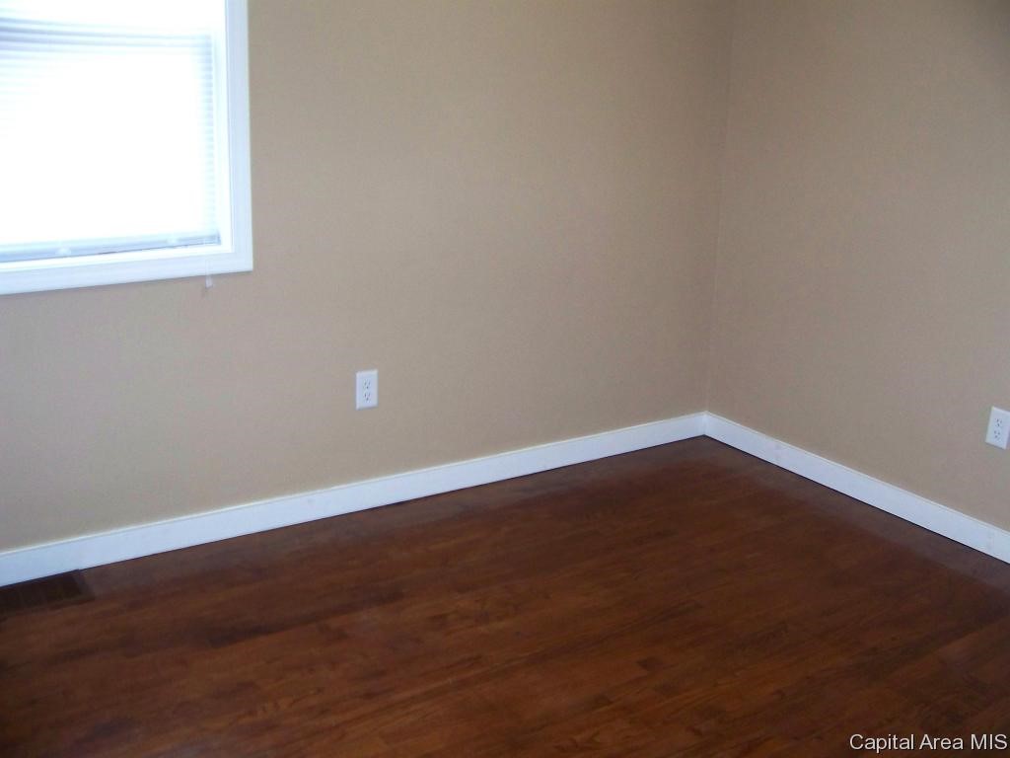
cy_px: 379
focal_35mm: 36
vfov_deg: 39.7
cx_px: 505
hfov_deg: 51.4
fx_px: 1050
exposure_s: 1/30
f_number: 2.8
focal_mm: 5.85
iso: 200
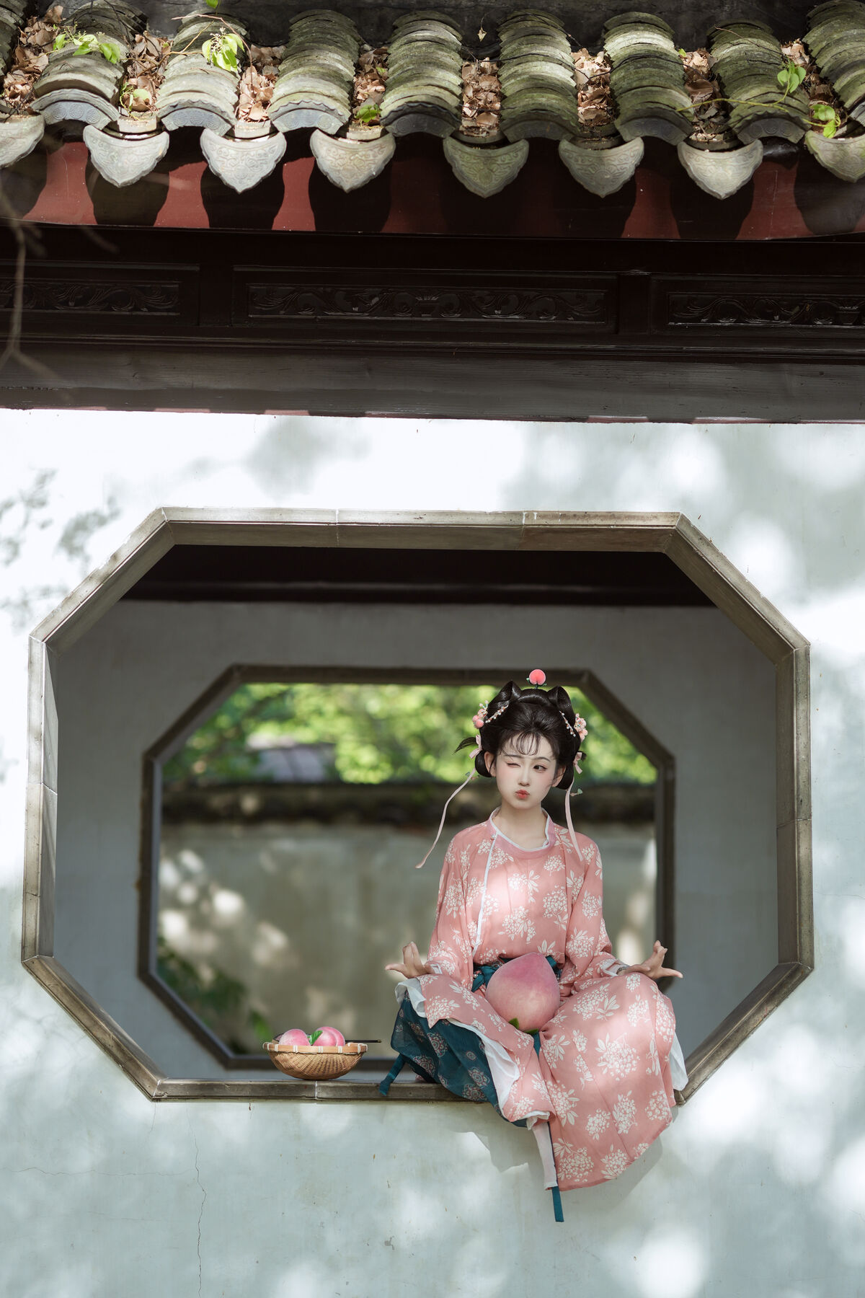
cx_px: 432
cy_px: 649
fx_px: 3063
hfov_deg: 16.1
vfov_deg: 23.9
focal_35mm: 85
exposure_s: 1/1250
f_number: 1.8
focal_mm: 85
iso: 160
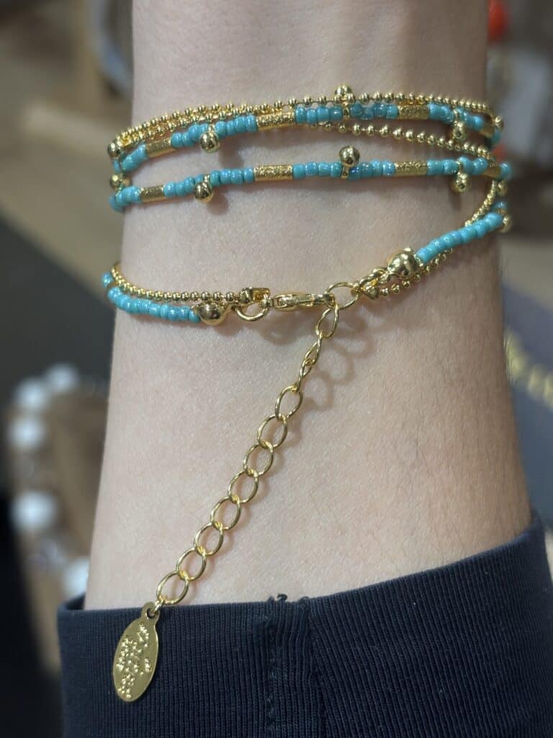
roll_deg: -2.9
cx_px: 276
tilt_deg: -41.8
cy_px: 369
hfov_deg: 28.0
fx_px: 1108
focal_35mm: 52
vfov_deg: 36.8
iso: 50
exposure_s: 1/100
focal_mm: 5.96
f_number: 1.6
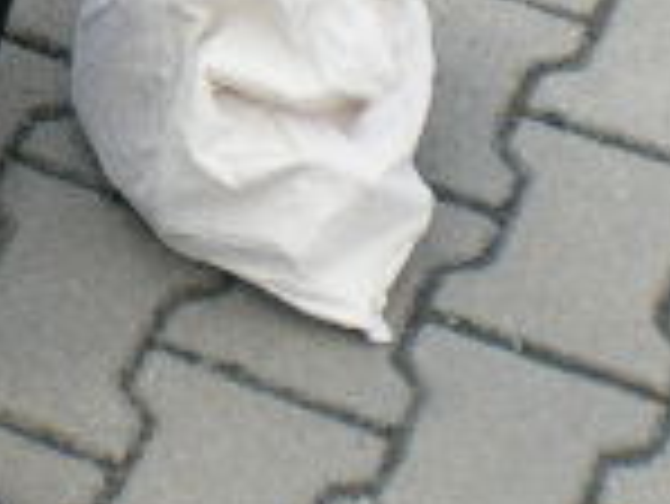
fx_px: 3157
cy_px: -117
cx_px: -157
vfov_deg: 9.0
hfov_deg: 11.8
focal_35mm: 163
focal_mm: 6.3
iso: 64
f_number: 4.6
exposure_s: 1/160
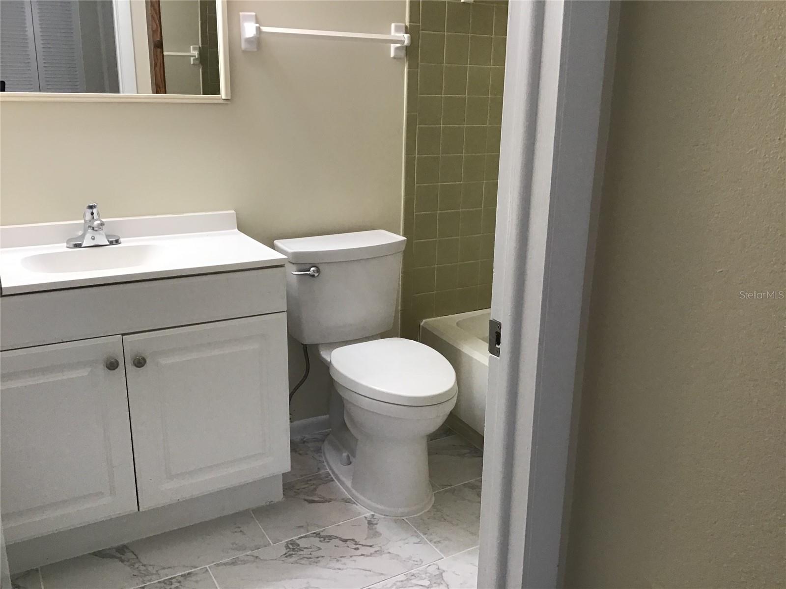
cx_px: 393
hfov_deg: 58.4
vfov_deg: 45.4
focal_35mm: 31
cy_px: 294
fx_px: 704
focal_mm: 3.3
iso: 64
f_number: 2.4
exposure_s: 1/30
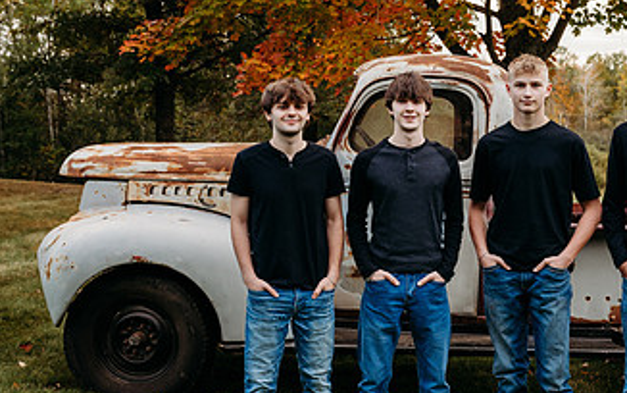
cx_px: 494
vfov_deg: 18.9
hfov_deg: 29.2
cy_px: 172
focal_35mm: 69
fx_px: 1179
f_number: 5.6
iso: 400
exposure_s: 1/250
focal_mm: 38
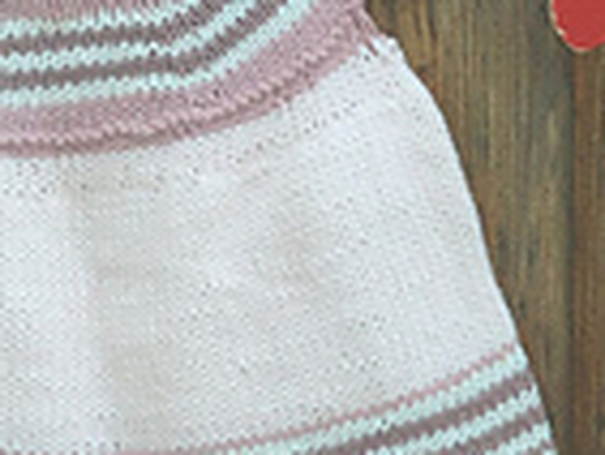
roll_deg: -1.3
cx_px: 772
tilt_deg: -13.4
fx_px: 2466
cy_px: 399
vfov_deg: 10.5
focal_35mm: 141
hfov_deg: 13.5
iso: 25
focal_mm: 3.3
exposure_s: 1/215
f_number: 2.4
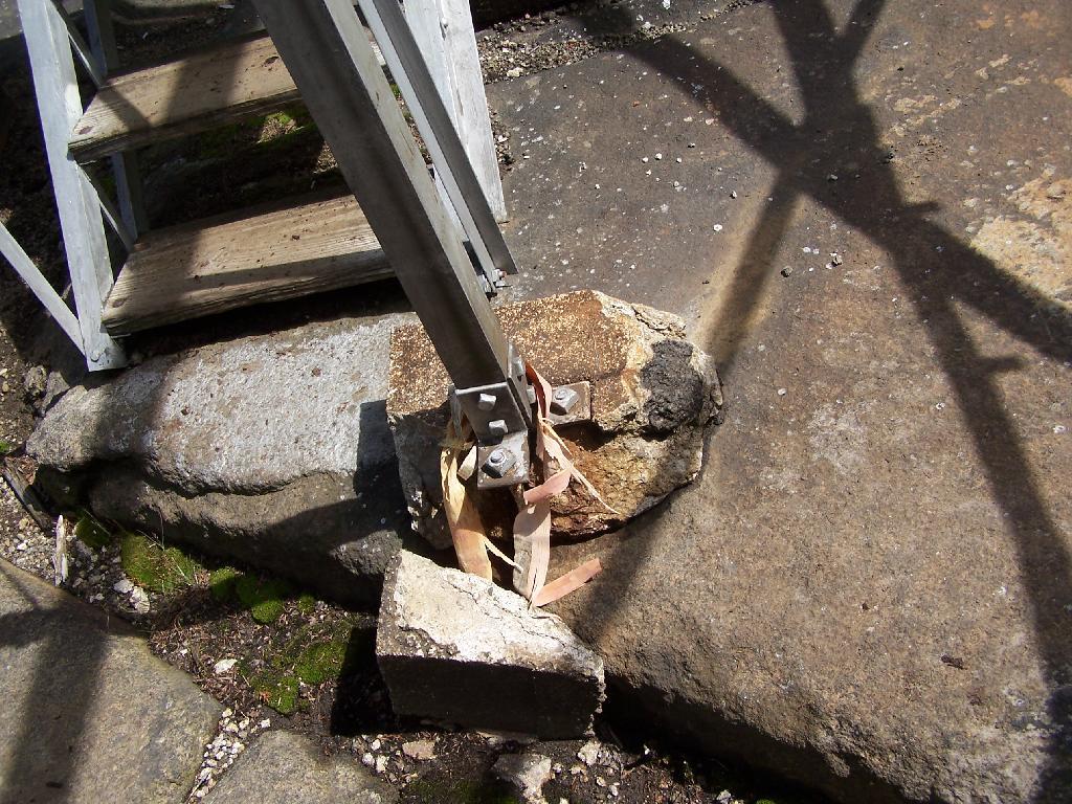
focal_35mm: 38
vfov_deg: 37.7
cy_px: 402
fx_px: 1177
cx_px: 536
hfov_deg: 49.0
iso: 80
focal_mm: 6.3
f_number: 4
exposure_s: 1/800
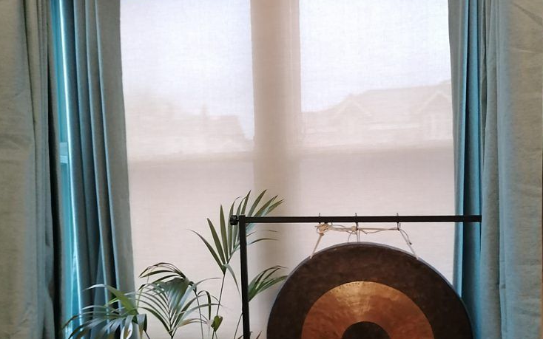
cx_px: 274
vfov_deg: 32.7
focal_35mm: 39
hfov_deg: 50.4
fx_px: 577
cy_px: 198
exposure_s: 1/20
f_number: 1.8
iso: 640
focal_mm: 4.75
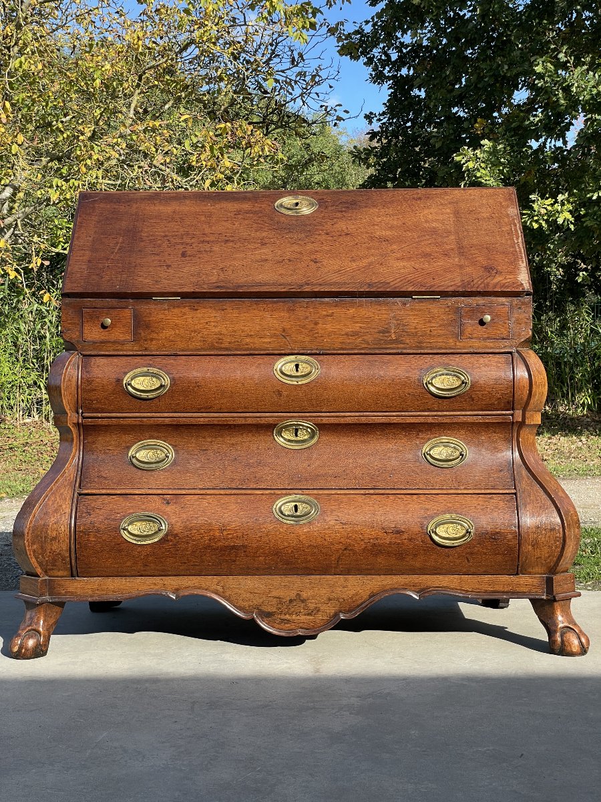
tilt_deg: -0.5
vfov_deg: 36.8
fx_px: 1204
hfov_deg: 28.0
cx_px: 300
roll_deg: +1.0
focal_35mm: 52
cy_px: 401
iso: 25
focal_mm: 6
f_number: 2
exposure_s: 1/500
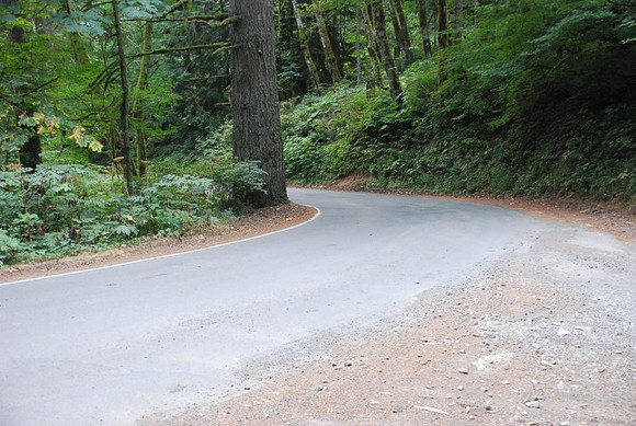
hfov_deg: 46.3
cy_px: 213
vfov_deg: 32.0
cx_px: 318
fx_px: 743
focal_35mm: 42
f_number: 4
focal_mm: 28
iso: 1600
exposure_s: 1/125
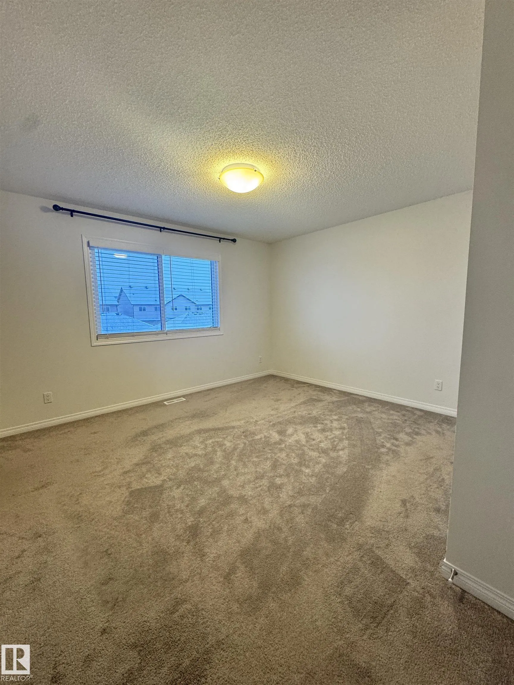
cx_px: 257
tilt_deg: -5.9
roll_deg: +1.3
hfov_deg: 85.7
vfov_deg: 102.1
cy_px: 342
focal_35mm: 14
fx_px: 277
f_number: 2.2
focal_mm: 2.22
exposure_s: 1/120
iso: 250
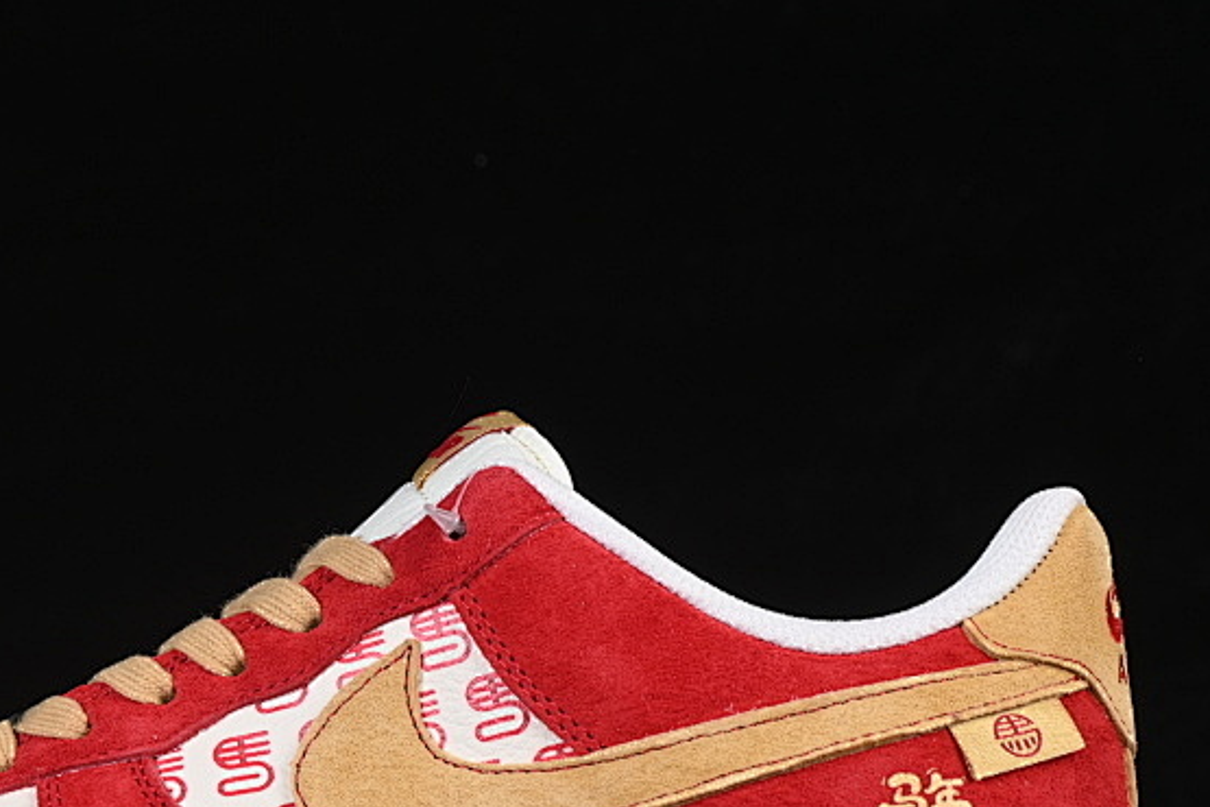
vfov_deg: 9.4
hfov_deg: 14.0
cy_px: 676
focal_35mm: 146
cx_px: 353
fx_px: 4907
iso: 160
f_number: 8
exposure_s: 1/80
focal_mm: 50
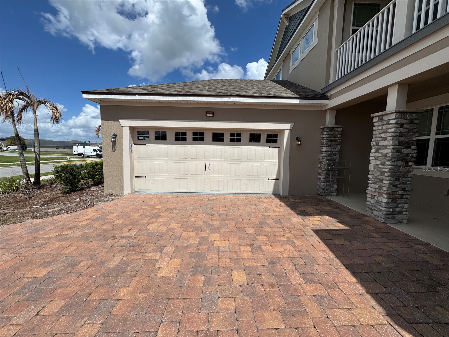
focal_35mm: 14
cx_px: 224
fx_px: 182
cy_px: 168
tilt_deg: -5.0
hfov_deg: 102.1
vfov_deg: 85.7
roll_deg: -0.6
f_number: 2.2
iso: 40
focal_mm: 2.22
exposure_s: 1/3906
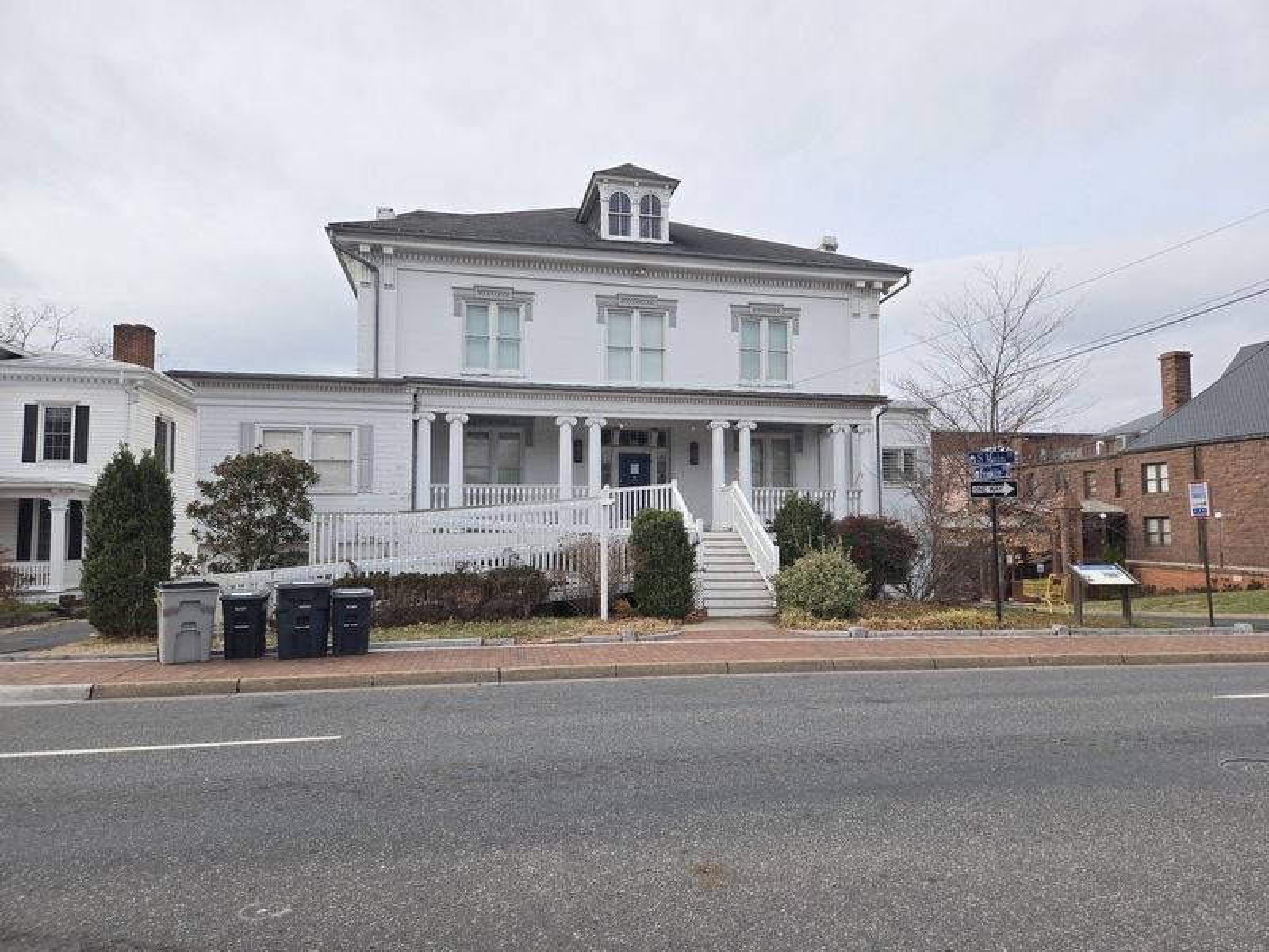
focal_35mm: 23
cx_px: 634
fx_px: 843
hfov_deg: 73.9
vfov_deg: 58.9
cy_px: 476
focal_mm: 5.4
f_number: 1.8
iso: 25
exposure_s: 1/981
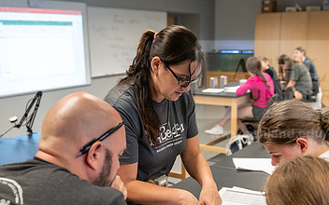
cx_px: 167
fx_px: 421
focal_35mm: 47
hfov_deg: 42.6
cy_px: 153
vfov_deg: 27.1
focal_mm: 28
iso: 1600
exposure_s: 1/200
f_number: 3.2
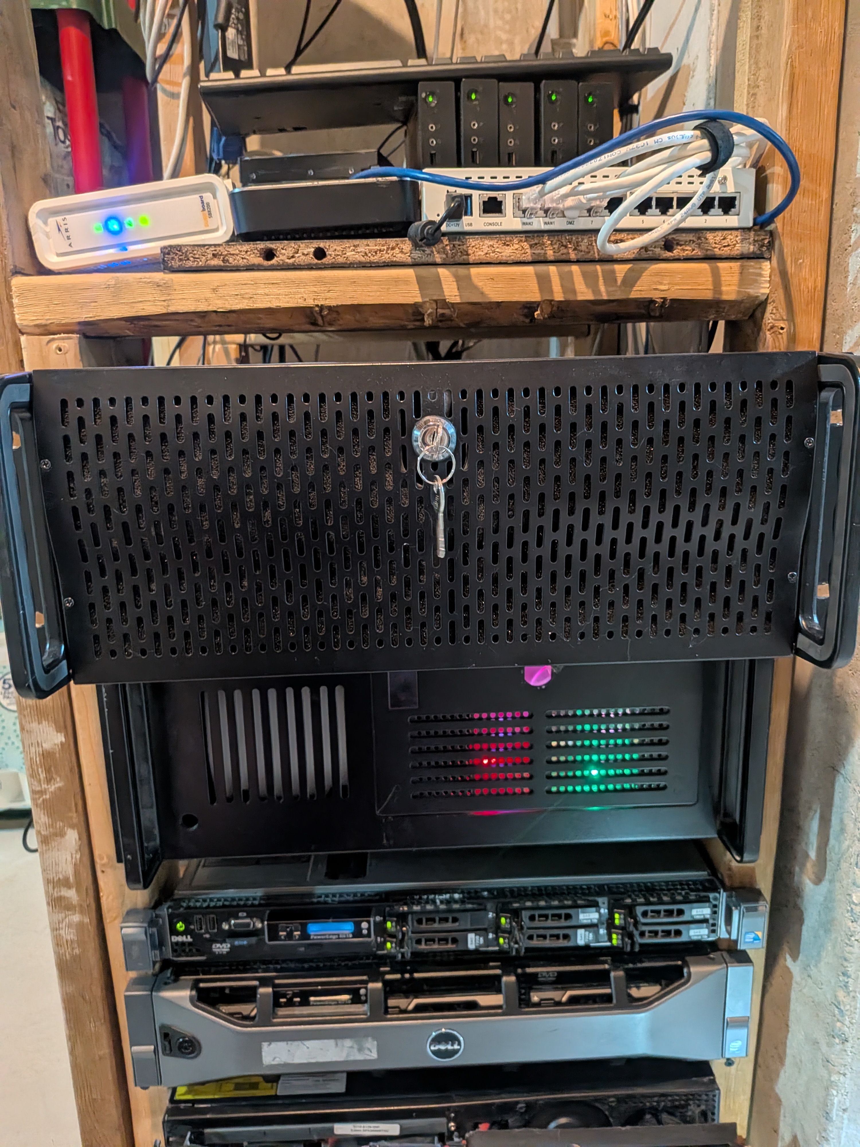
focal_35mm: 24
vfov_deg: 71.6
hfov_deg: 56.8
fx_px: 795
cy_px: 574
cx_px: 430
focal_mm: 4.53
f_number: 1.7
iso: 302
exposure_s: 1/60
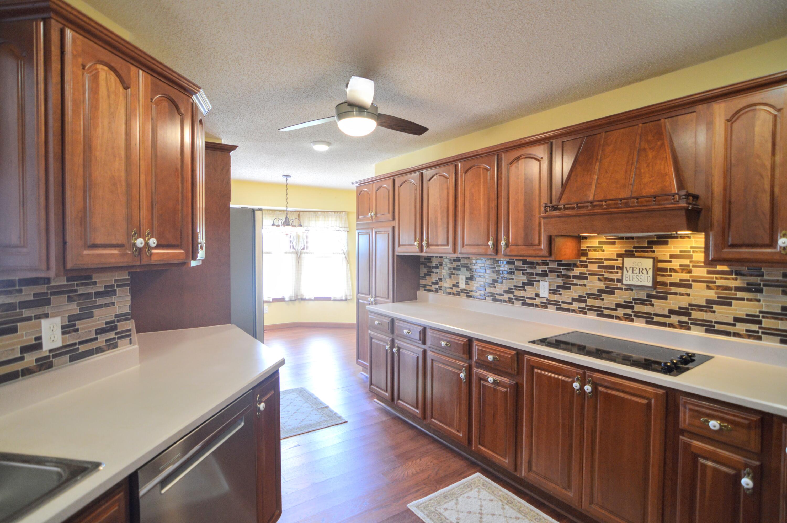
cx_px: 394
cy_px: 262
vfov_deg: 71.9
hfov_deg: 95.0
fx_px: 360
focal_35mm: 16
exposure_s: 1/60
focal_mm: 11
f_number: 2.8
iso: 400
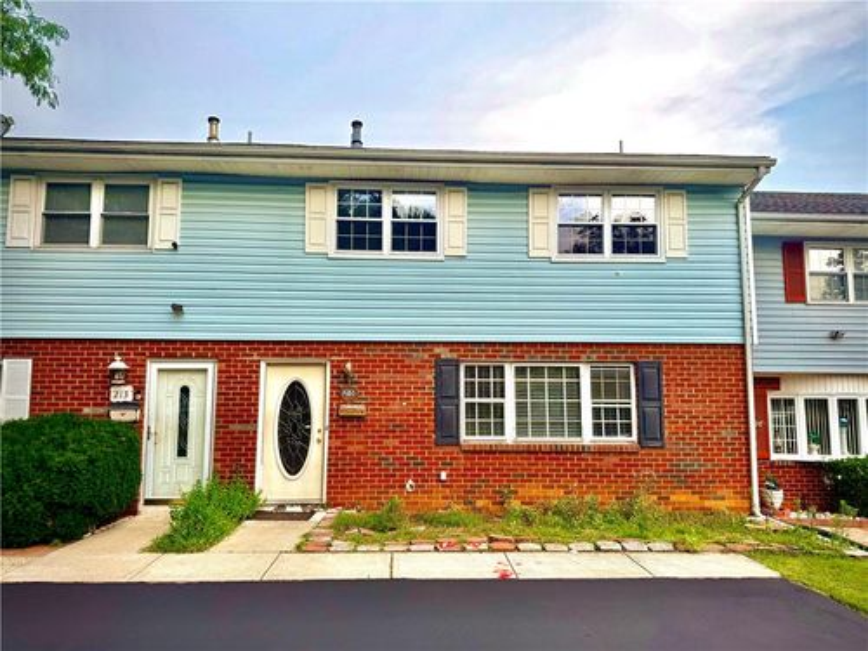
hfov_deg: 71.6
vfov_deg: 56.8
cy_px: 326
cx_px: 434
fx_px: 602
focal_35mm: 24
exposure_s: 1/1271
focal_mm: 6.76
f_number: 1.78
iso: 80
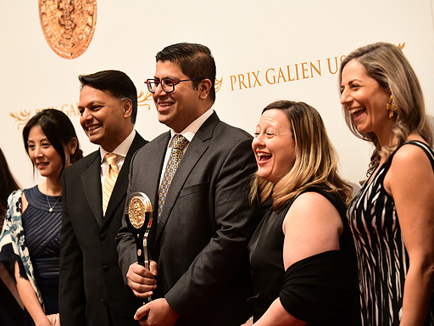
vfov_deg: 13.6
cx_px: 195
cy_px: 163
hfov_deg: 18.0
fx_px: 1367
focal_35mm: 109
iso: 8000
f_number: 2.8
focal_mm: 100
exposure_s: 1/100
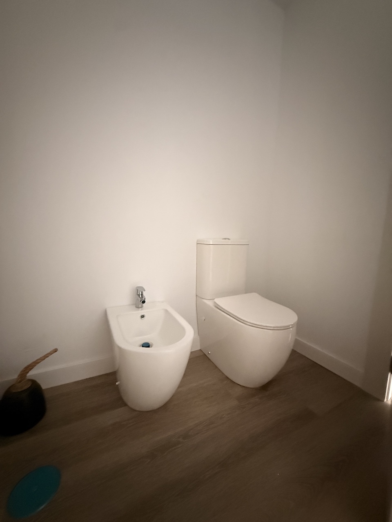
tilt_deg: -6.9
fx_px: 211
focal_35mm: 14
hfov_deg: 85.7
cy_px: 261
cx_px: 196
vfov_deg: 102.1
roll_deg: -1.4
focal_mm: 2.22
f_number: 2.2
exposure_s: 1/30
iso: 2000
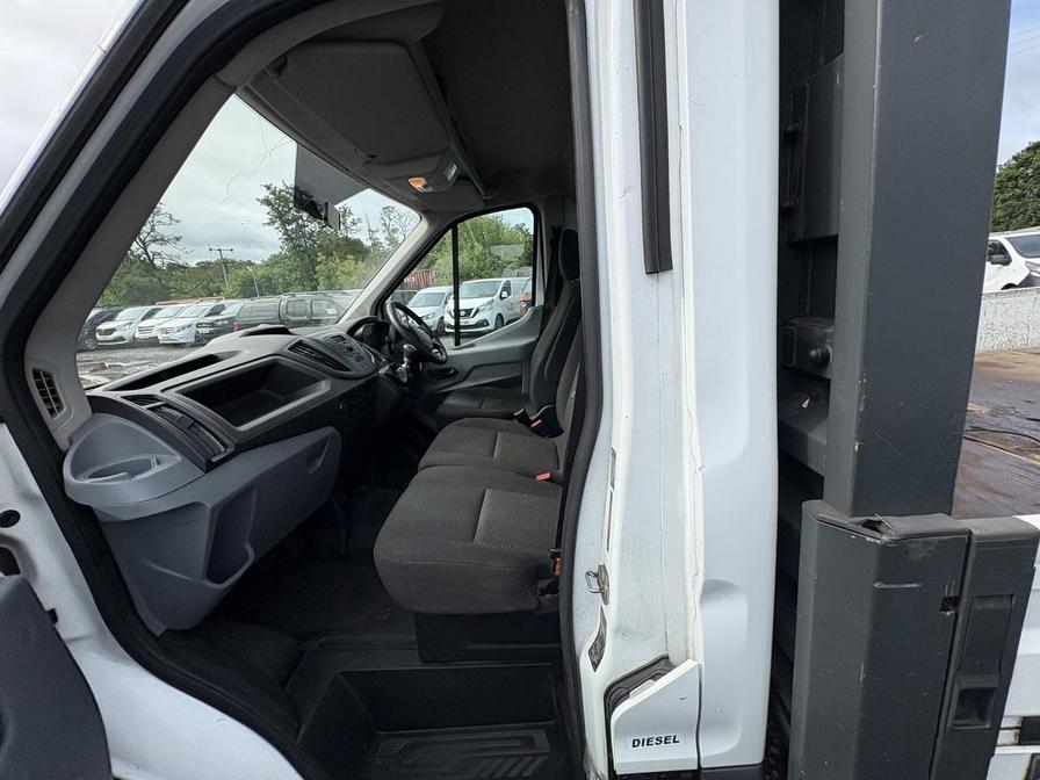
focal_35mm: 14
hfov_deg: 102.1
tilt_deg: -7.5
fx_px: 421
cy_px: 390
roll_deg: -1.6
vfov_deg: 85.7
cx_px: 520
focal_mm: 2.22
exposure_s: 1/1034
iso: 50
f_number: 2.2
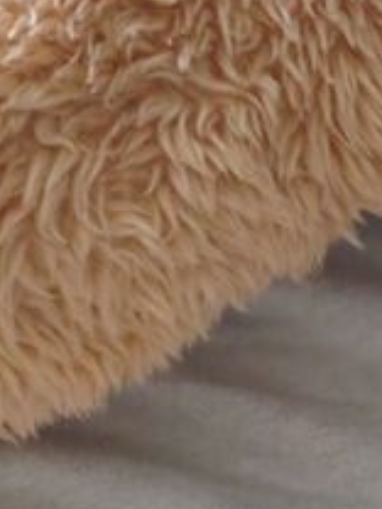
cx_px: -122
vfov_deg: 21.8
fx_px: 1089
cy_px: -259
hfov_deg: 18.4
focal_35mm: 74
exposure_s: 1/400
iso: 4541
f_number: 1.75
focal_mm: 5.25
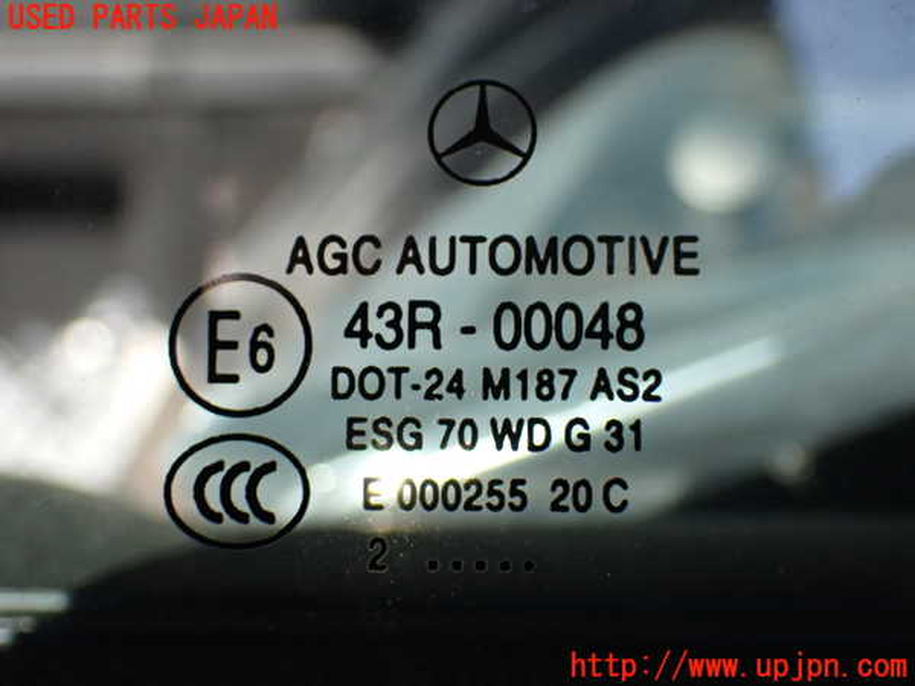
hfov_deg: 29.0
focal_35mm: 67
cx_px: 458
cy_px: 343
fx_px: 1771
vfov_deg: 21.9
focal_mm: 11.88
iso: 250
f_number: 3.8
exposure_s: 1/250
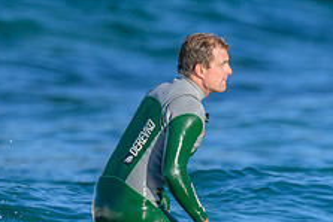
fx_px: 24259
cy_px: 186
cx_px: 331
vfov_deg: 0.5
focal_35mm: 2621
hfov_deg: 0.8
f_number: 6.3
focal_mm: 800
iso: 360
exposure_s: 1/2000
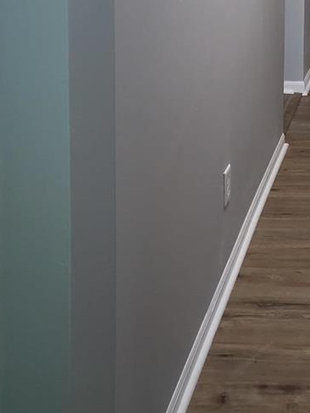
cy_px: -63
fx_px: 704
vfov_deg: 28.9
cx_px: 362
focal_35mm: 59
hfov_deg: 23.0
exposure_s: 1/60
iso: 250
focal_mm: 4.6
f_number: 1.8
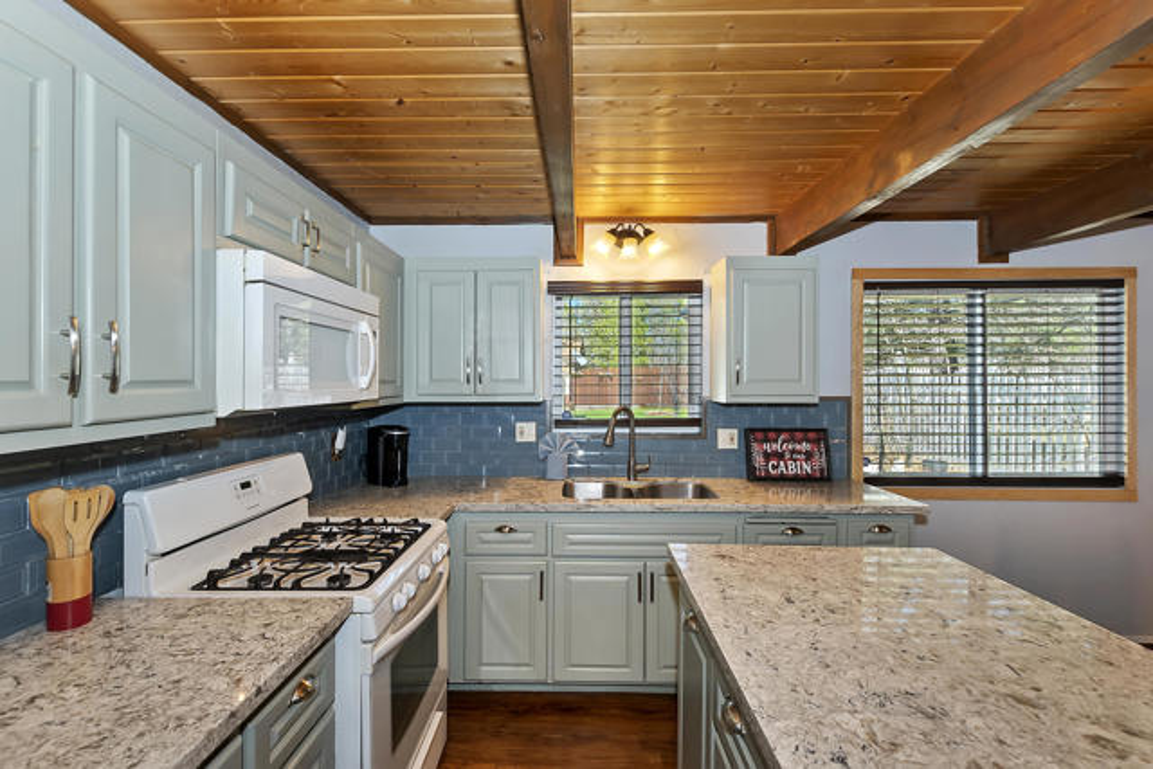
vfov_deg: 77.4
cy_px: 384
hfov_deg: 100.4
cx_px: 576
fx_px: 480
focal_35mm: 15
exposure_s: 1/30
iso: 400
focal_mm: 10
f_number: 8
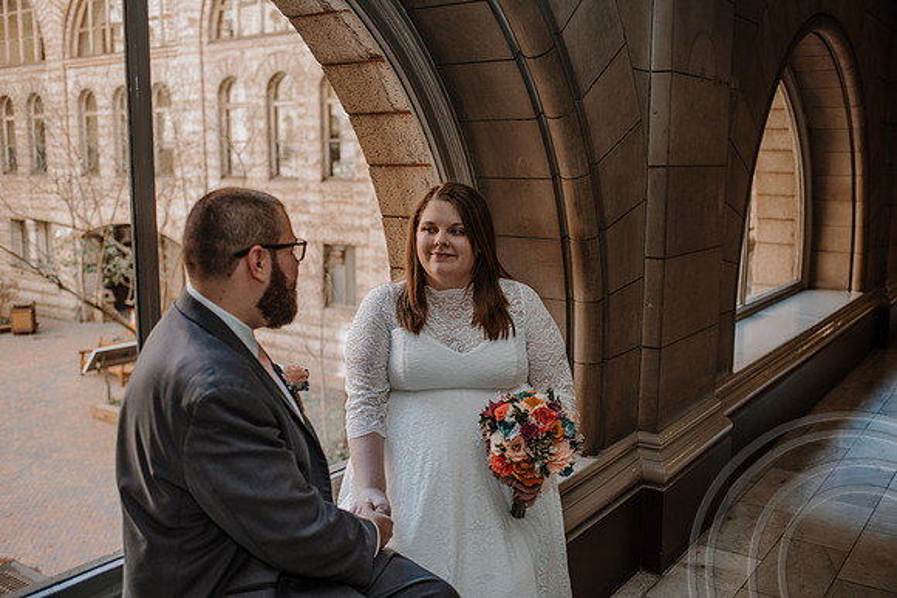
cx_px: 457
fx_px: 891
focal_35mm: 36
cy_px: 295
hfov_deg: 53.4
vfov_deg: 37.1
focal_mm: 35
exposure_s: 1/200
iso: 560
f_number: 2.5
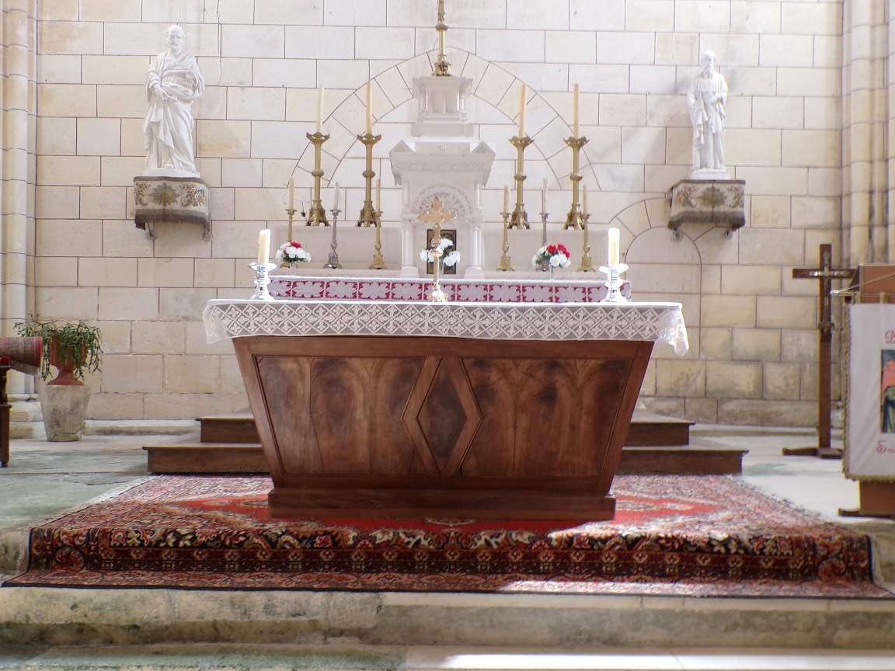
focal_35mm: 37
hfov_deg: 50.1
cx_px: 448
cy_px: 336
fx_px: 957
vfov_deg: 38.7
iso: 265
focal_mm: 6.6
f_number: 3.3
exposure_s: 1/17
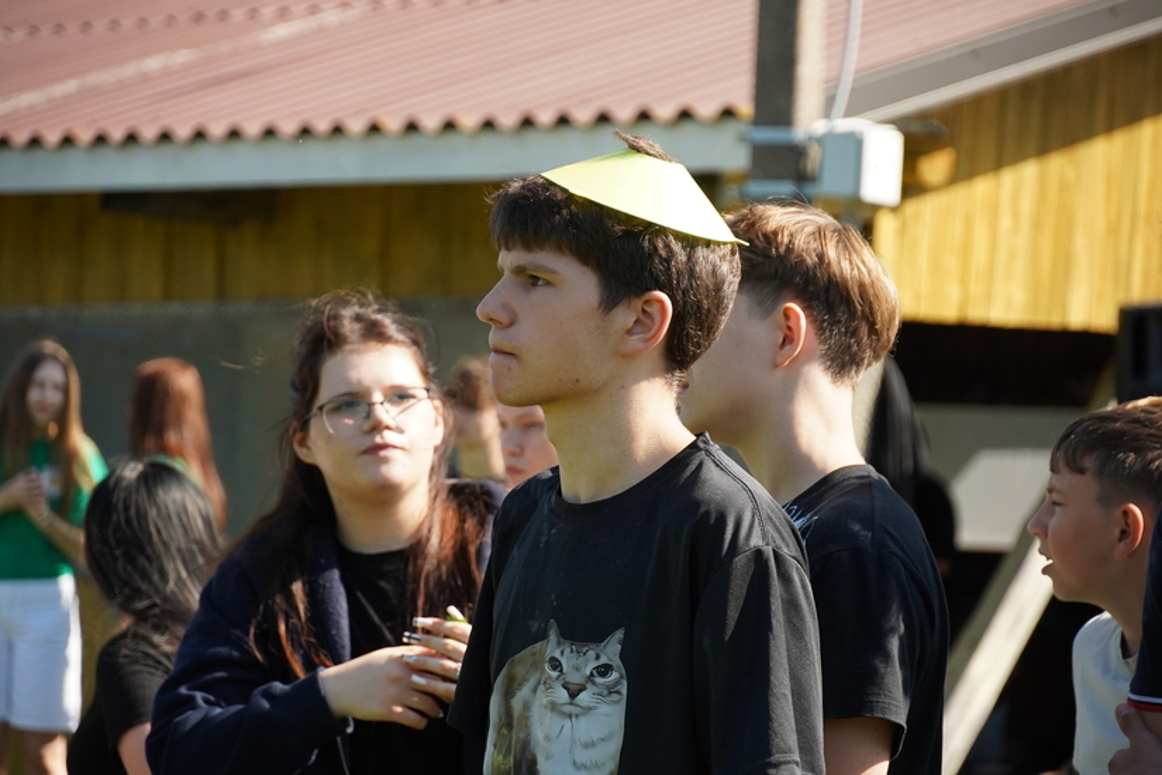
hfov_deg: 12.6
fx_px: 5261
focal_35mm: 163
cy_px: 388
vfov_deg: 8.4
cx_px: 581
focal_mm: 109
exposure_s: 1/2000
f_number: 5.6
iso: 1000
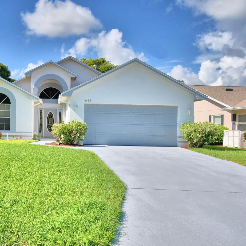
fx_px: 314
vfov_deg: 42.8
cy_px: 124
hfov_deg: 41.8
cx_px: 67
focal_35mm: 39
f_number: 5.6
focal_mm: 20
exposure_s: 1/1250
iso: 100
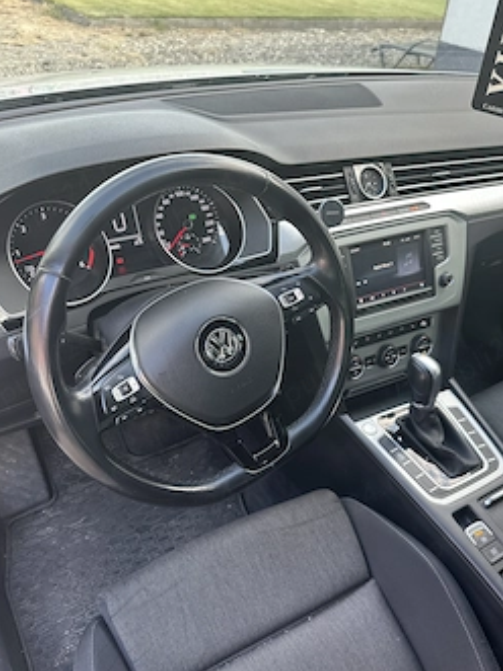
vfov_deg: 61.3
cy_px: 389
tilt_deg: -38.4
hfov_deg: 48.1
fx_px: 562
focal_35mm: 29
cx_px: 276
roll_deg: -5.9
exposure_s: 1/121
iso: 160
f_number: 1.78
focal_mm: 6.86
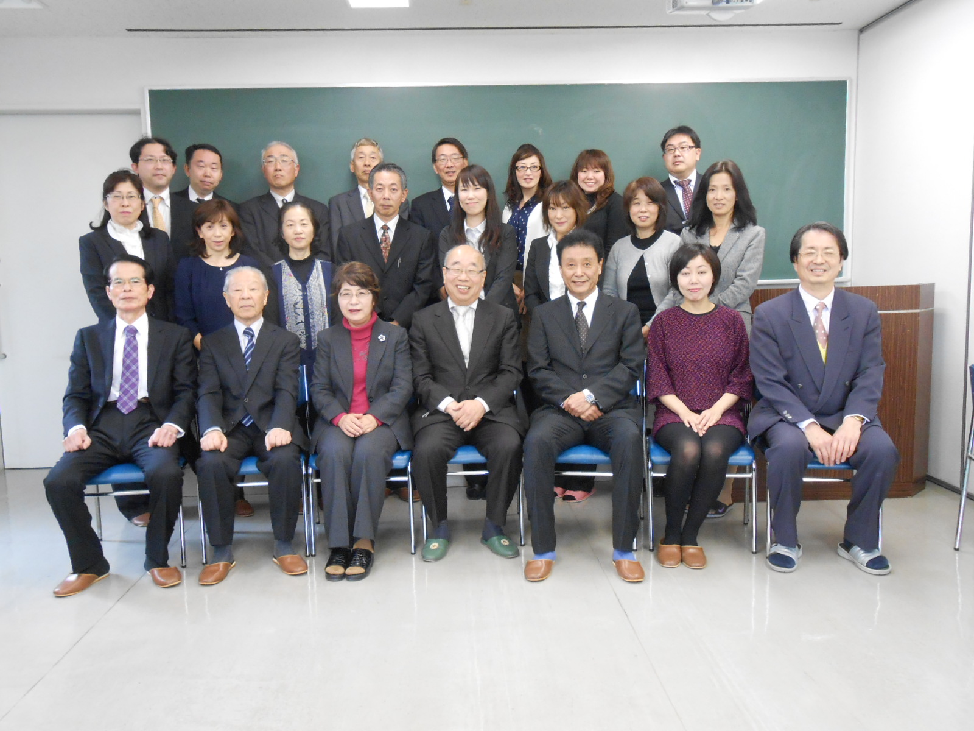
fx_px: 844
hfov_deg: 60.0
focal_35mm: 30
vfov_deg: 46.8
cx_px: 487
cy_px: 366
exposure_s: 1/13
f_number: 3.8
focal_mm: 5.3
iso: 400
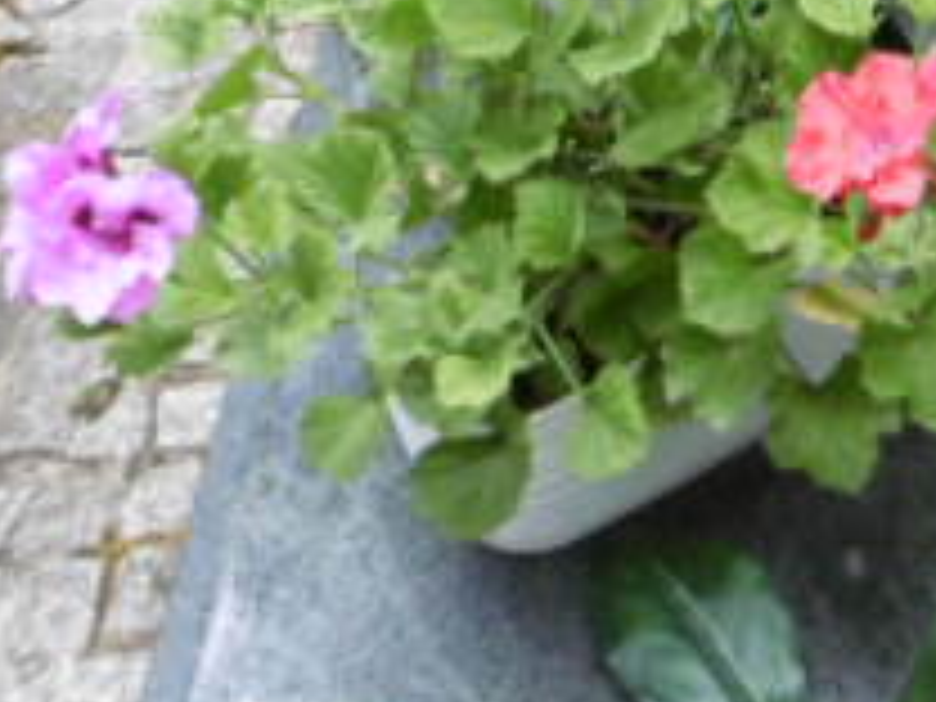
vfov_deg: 18.3
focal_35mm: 74
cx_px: 842
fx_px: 2001
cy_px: -252
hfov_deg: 25.5
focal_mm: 4.3
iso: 250
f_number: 3.1
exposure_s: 1/60
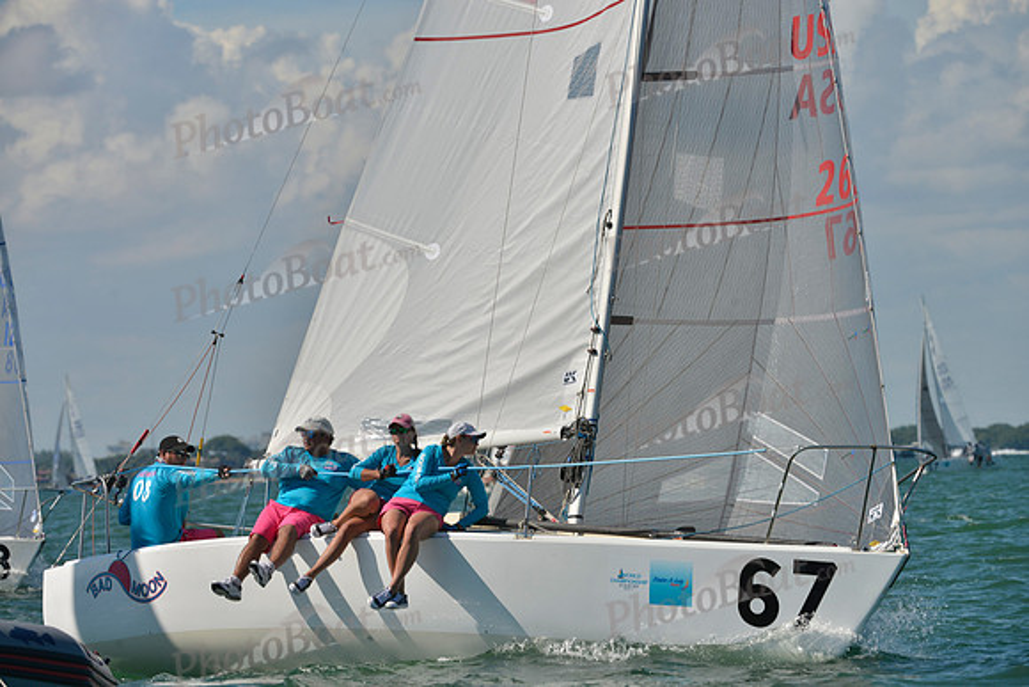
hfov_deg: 7.6
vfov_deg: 5.1
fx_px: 7719
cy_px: 344
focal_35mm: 270
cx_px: 514
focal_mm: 270
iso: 200
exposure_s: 1/1000
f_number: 9
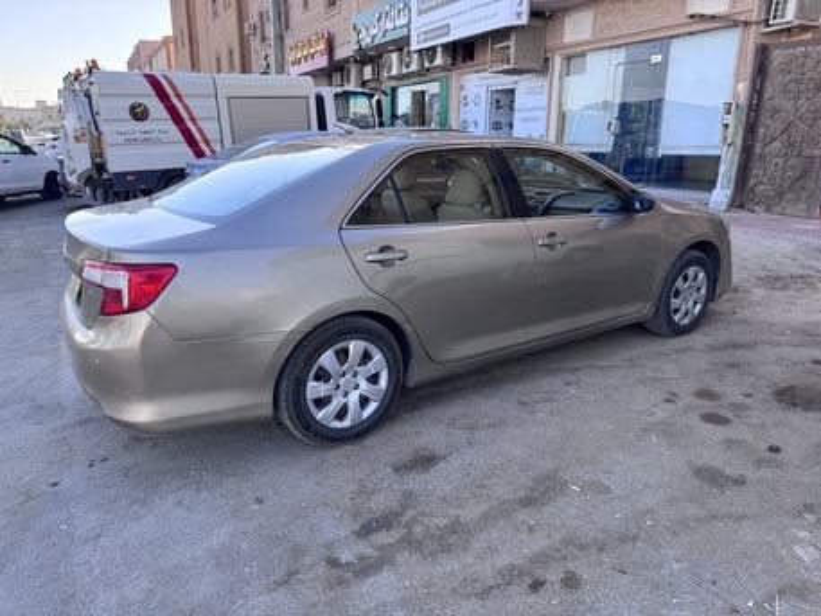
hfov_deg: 71.6
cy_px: 308
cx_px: 410
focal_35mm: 24
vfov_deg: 56.8
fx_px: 569
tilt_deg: -16.2
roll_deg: -1.4
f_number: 1.78
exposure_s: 1/832
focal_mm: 6.76
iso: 80
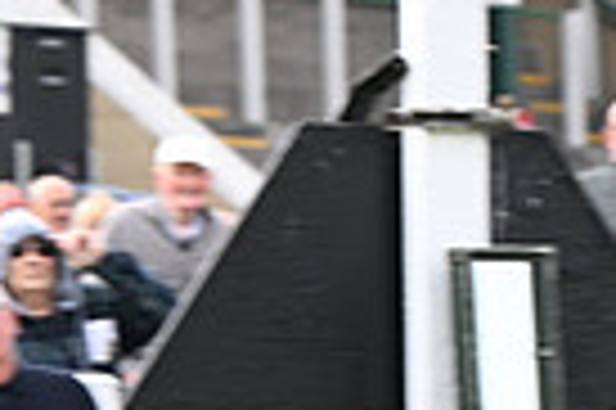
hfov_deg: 3.6
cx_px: 1272
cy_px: 552
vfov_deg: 2.4
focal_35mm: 571
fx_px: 9759
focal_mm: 135
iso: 400
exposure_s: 1/640
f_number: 6.3
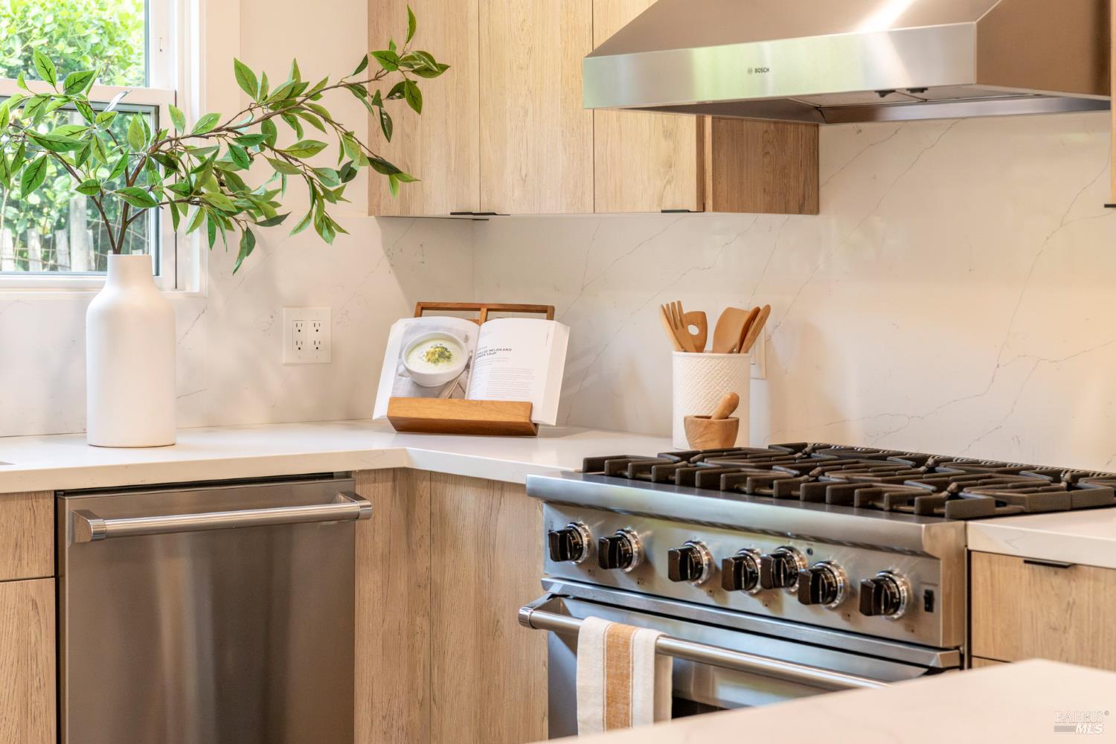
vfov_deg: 19.5
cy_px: 372
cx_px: 558
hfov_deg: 28.8
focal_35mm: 70
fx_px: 2170
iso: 10000
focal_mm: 70
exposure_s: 1/250
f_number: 8
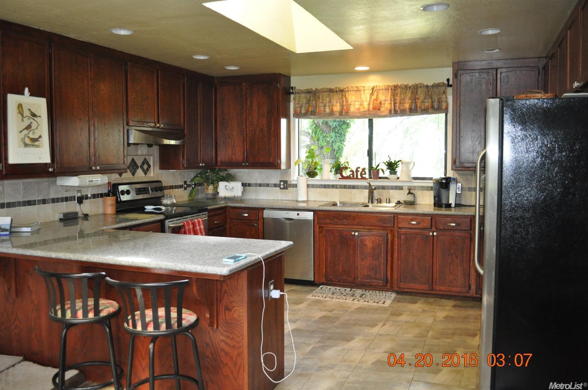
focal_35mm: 30
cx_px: 294
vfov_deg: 43.5
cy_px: 195
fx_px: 489
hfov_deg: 62.0
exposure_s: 1/60
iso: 1250
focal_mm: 20
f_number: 3.8
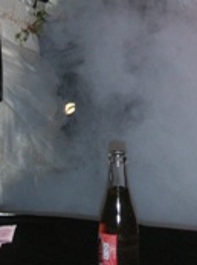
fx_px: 868
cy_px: -98
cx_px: 108
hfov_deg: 12.9
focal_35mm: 114
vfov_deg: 16.2
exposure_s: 1/40
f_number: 3.5
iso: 160
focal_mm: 8.7
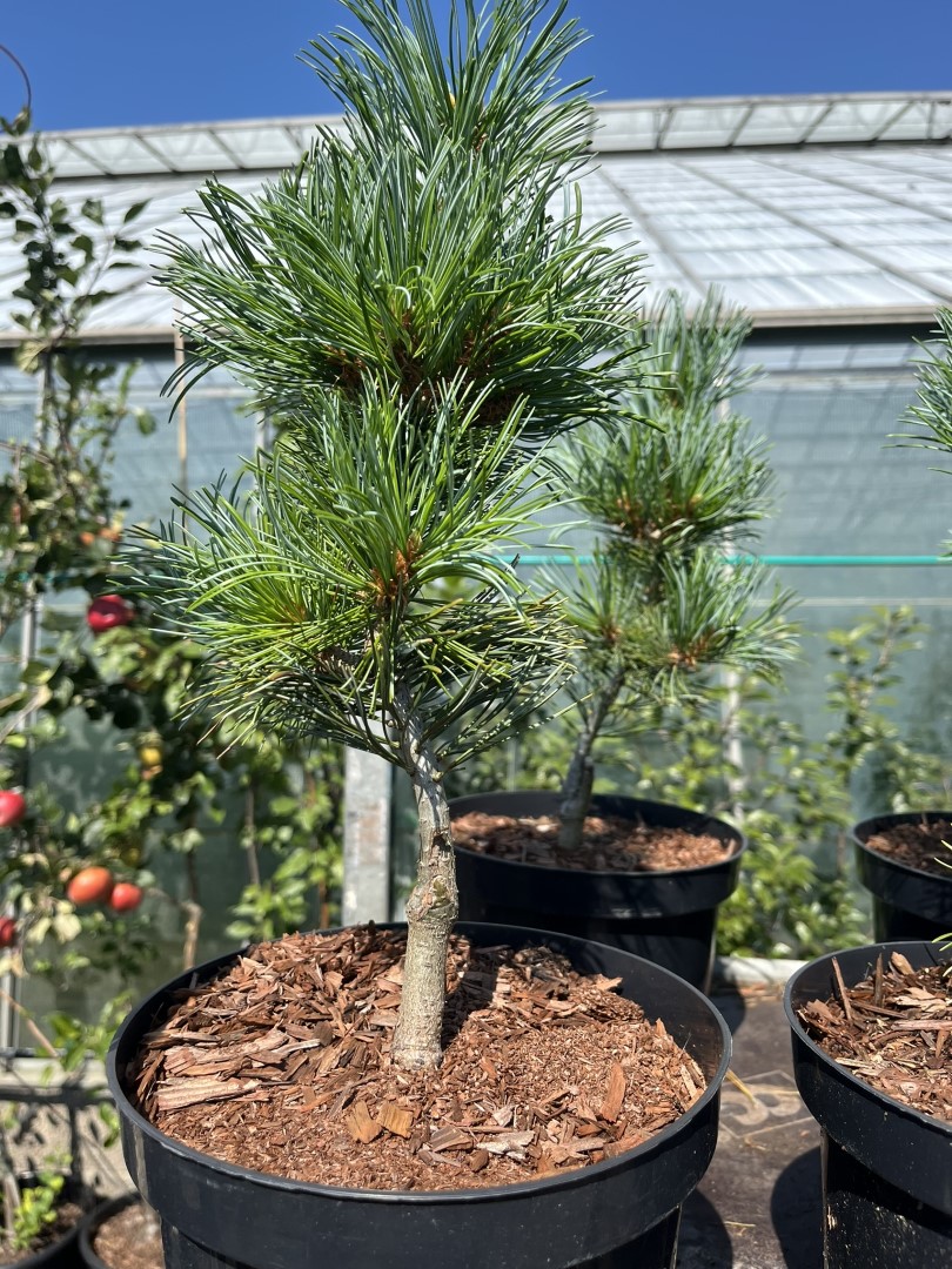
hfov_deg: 53.1
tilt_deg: -2.1
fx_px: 953
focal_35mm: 26
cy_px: 634
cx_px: 476
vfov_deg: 67.3
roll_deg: +0.1
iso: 50
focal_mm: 5.1
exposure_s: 1/2410
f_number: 1.6
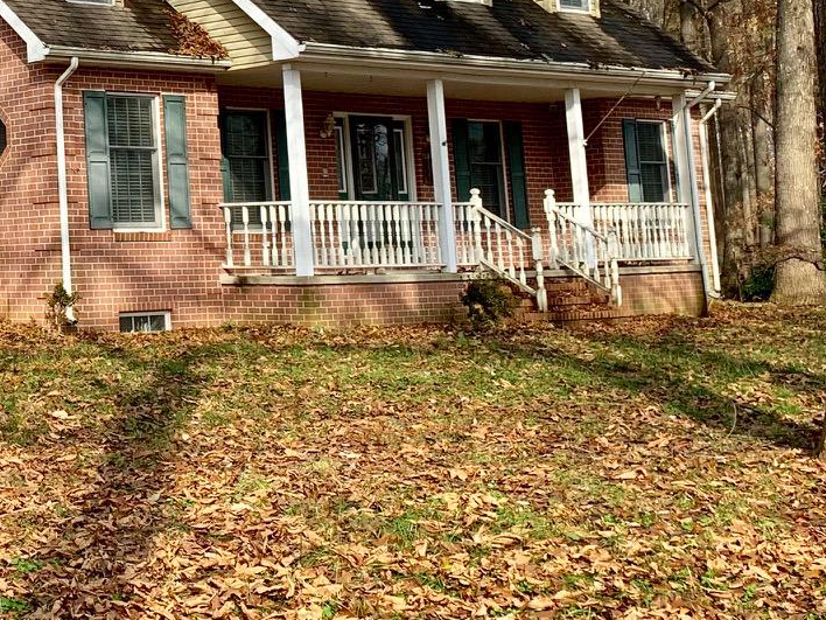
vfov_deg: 19.4
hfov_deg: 24.4
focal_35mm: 74
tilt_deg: +8.1
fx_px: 1766
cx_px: -104
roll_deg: +0.9
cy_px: 11
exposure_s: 1/1282
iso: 25
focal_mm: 4.25
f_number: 1.8
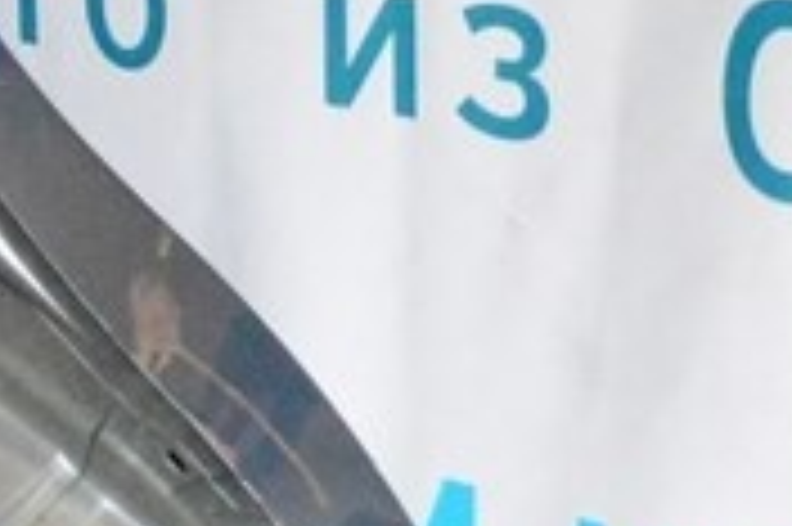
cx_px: -148
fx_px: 3451
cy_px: 465
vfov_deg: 8.7
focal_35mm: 157
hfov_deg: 12.8
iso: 6400
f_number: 7.1
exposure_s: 1/200
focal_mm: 18
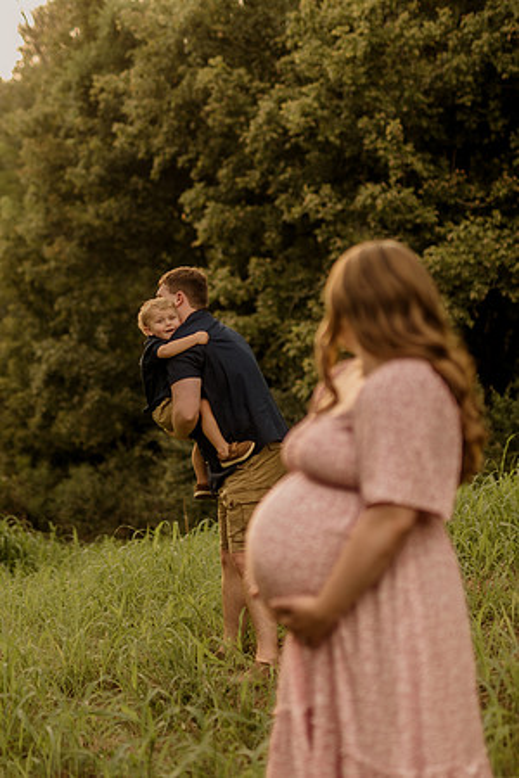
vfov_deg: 27.0
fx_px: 1622
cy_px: 389
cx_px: 260
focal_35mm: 75
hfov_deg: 18.2
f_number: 1.8
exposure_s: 1/800
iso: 125
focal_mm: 50
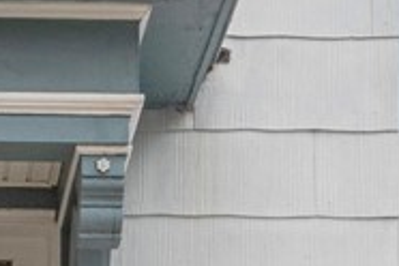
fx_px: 1939
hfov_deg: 11.6
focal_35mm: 175
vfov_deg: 7.5
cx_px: -13
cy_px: 564
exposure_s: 1/100
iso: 400
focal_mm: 20
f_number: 14
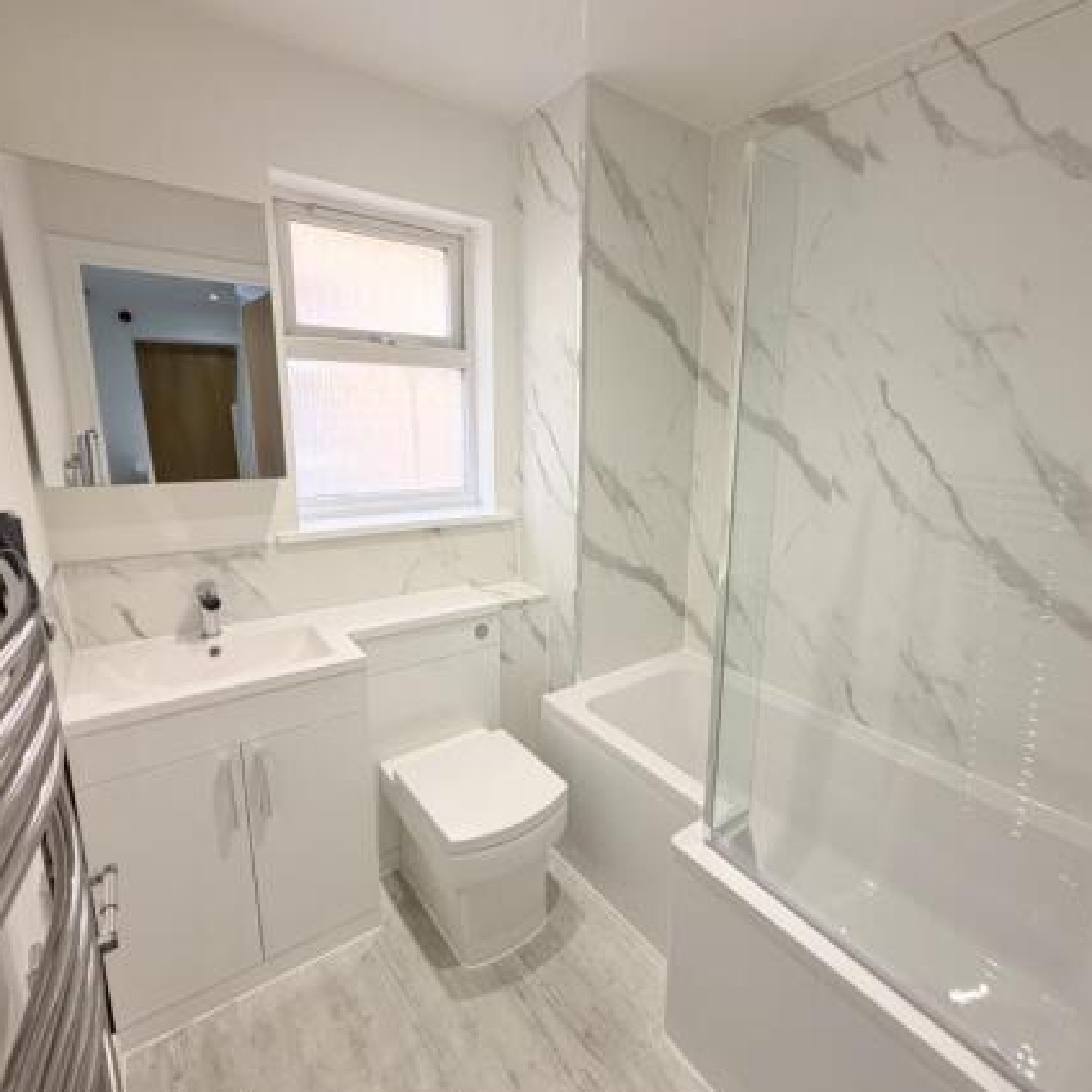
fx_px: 607
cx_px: 614
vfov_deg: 84.0
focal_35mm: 17
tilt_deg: -13.4
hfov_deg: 83.6
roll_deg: -0.4
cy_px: 540
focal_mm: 2.22
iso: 160
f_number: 2.2
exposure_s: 1/100
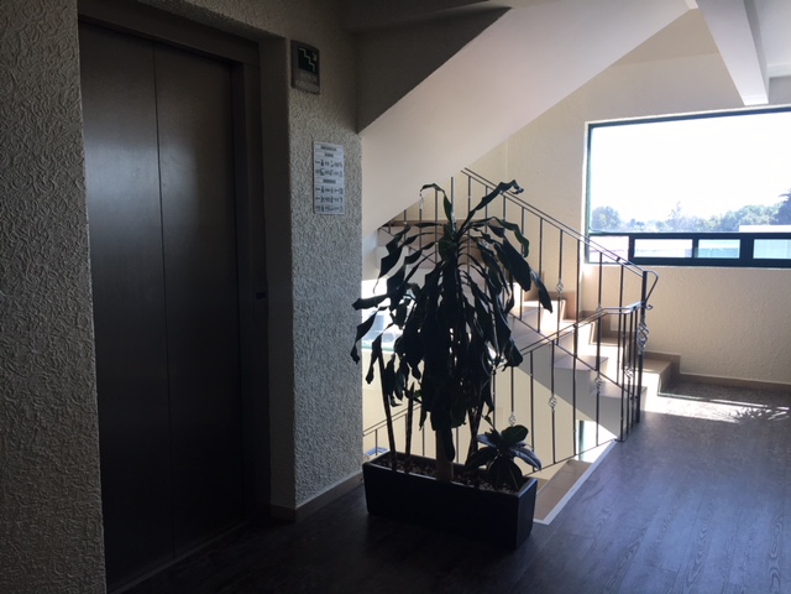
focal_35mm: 29
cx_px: 396
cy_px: 297
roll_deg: +0.9
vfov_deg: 48.2
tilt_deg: -5.0
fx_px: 663
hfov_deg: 61.7
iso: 25
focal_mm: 4.15
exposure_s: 1/120
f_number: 2.2
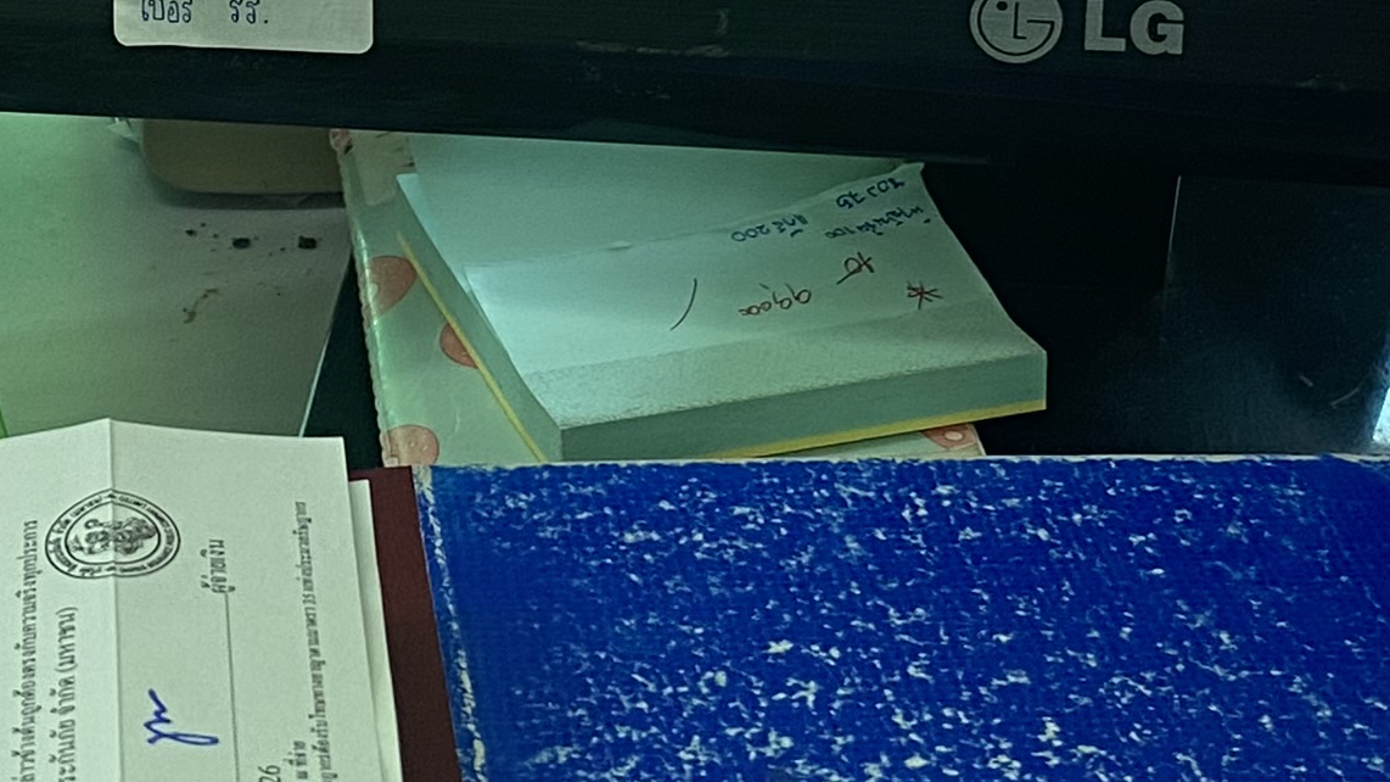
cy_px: -263
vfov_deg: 11.7
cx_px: 559
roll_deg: -0.5
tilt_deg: -20.8
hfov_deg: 21.3
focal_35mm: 100
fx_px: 3685
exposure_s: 1/60
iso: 100
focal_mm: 4.25
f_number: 1.8
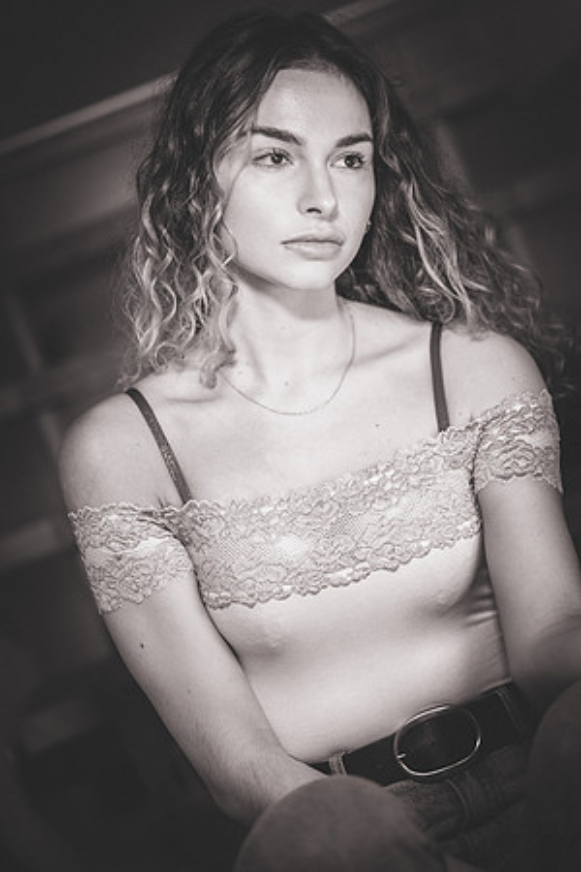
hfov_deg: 16.1
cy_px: 436
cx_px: 290
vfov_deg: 23.9
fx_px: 2058
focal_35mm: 85
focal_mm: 85
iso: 320
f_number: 1.8
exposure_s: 1/200
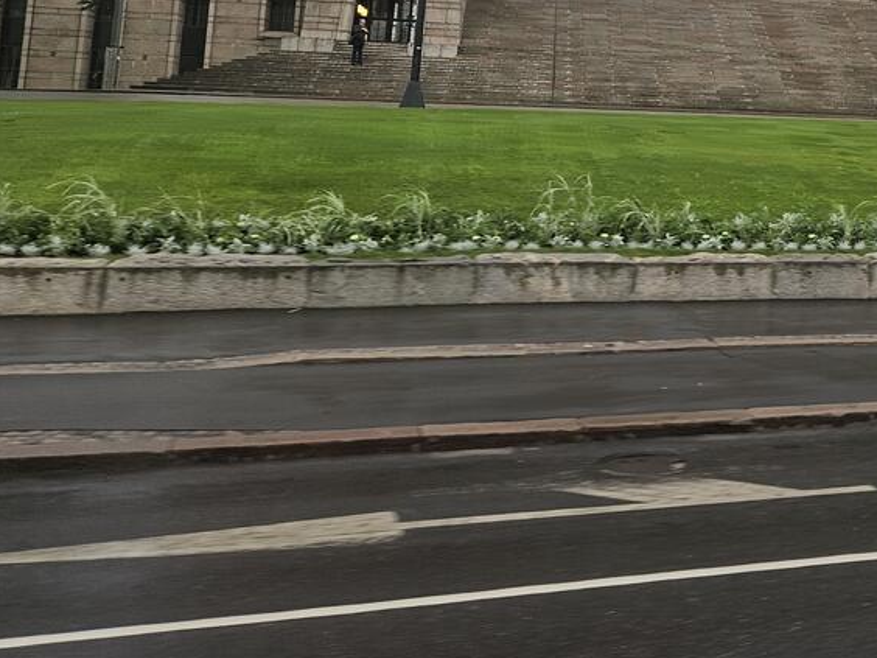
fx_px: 1191
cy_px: -3
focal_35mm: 47
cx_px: 866
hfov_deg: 36.6
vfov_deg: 28.9
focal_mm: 5.4
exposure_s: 1/100
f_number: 1.8
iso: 32
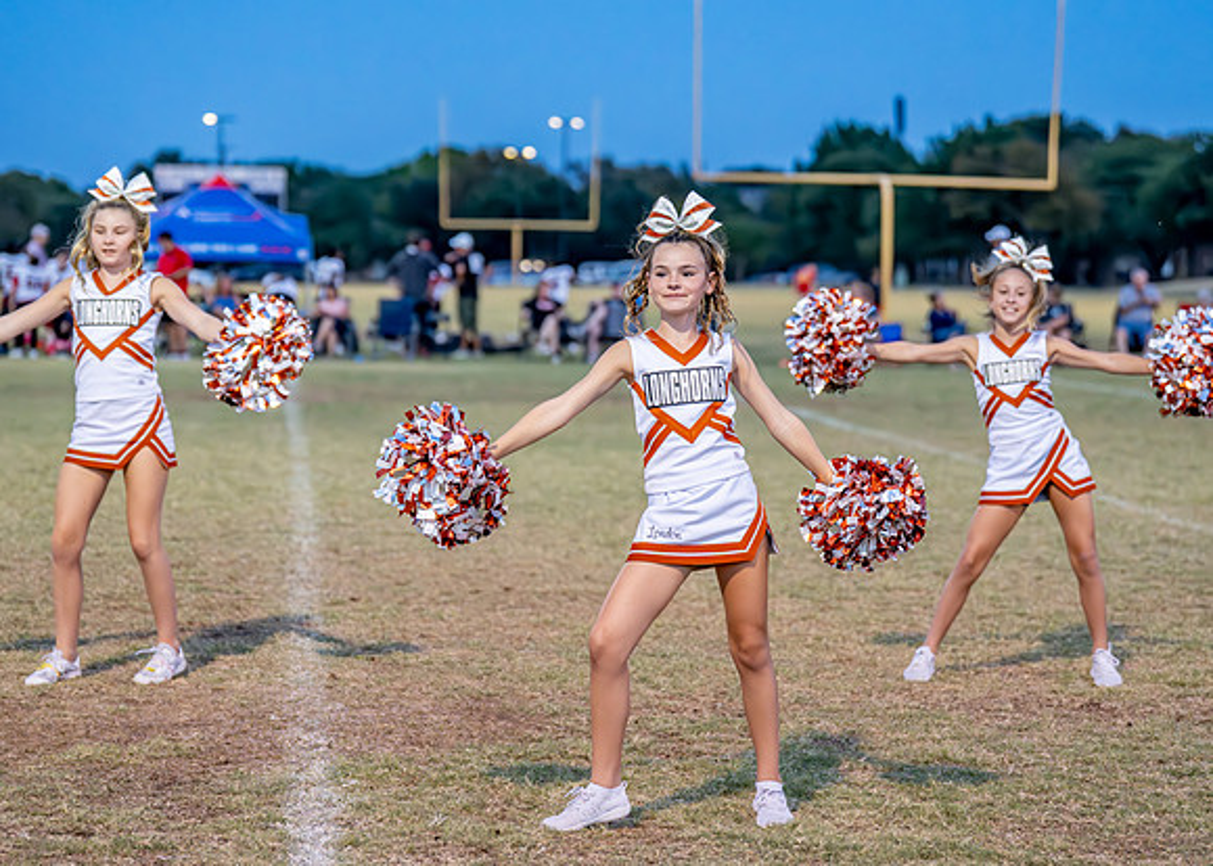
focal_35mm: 111
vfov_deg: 13.0
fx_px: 3808
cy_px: 411
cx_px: 624
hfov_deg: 18.1
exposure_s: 1/1000
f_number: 2.8
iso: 5000
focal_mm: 89
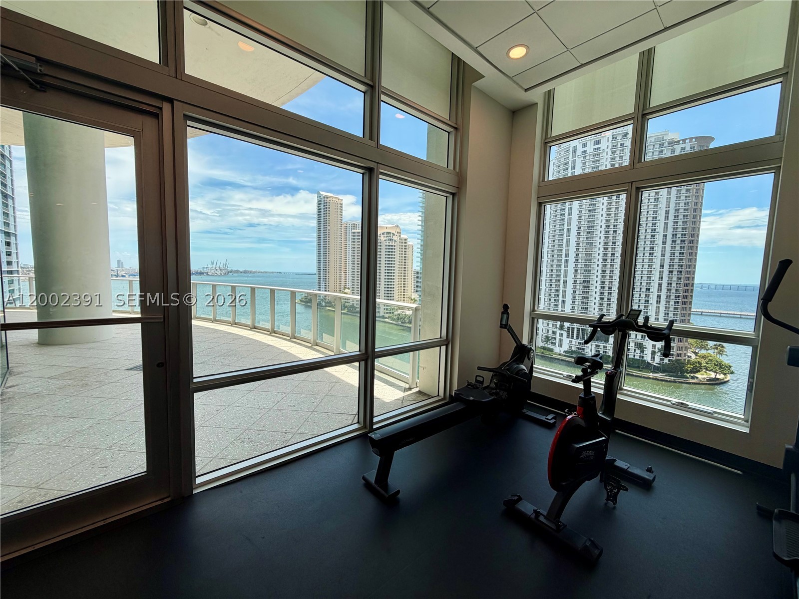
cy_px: 300
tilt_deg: -3.5
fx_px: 323
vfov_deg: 85.7
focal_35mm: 14
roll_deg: -1.0
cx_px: 400
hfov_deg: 102.1
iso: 40
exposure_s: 1/527
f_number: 2.2
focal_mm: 2.22
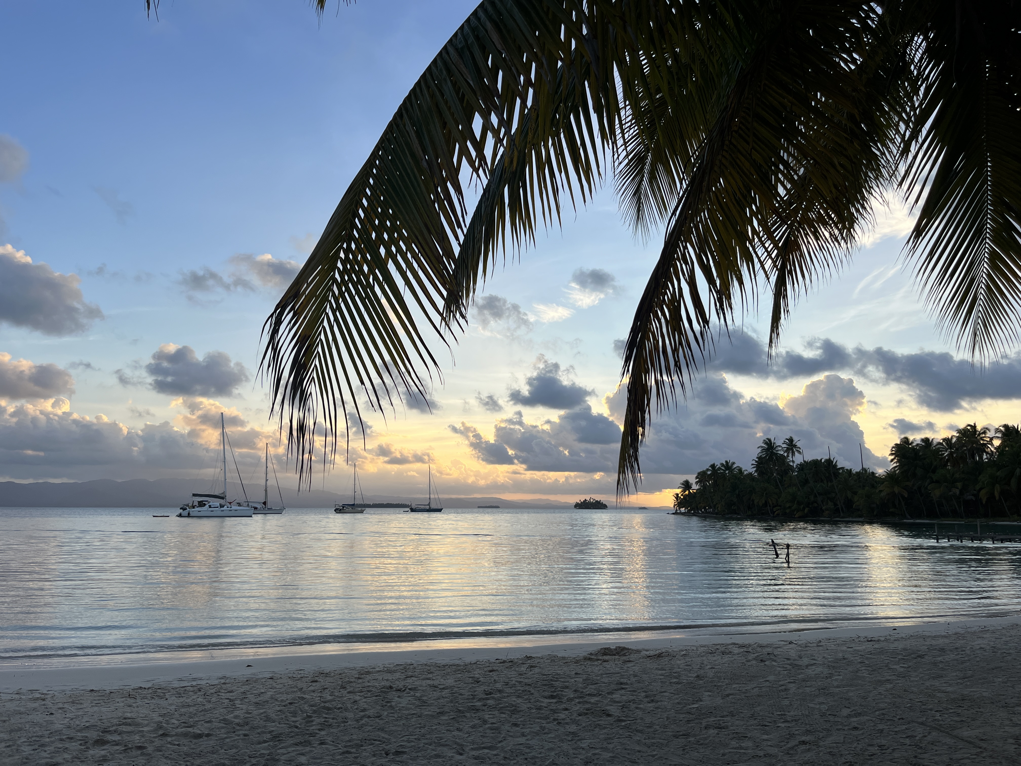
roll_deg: -0.3
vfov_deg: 53.1
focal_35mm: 26
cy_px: 383
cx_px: 510
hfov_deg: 67.3
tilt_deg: +8.9
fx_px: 767
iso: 50
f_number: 1.6
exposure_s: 1/1957
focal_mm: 5.1
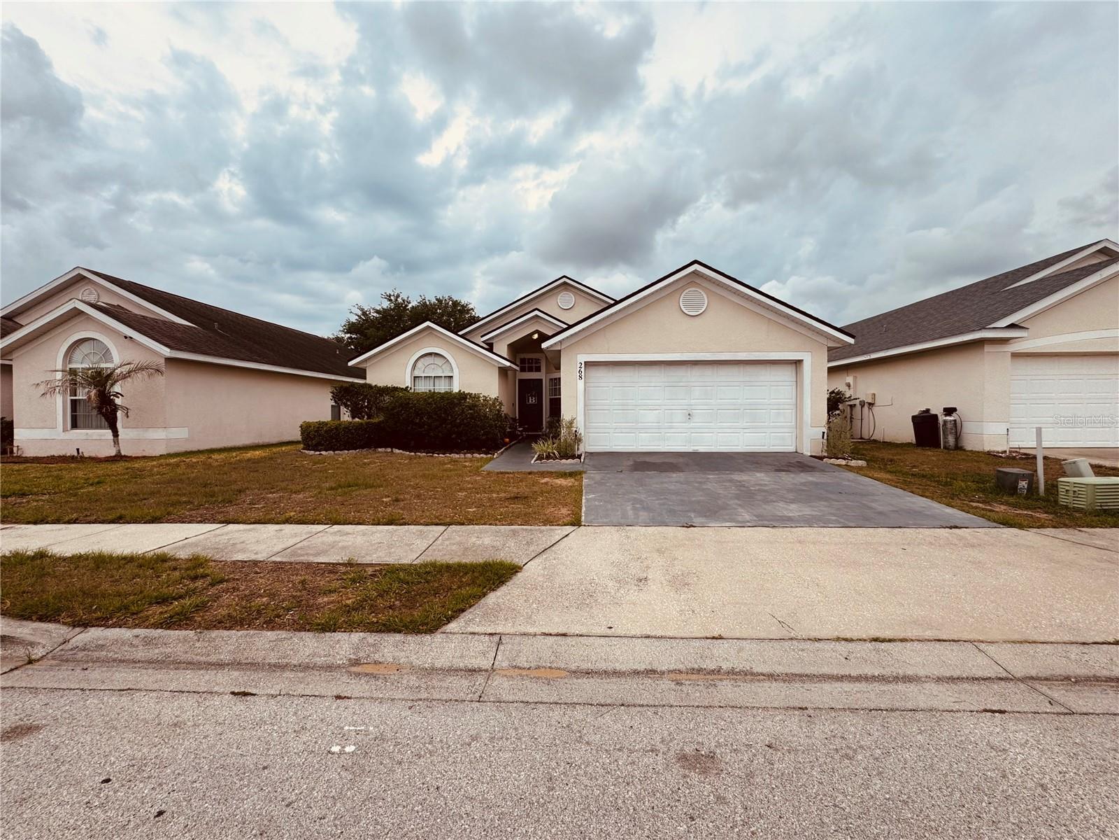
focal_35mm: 14
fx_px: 453
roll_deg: +0.3
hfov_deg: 102.1
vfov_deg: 85.7
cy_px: 420
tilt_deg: -1.0
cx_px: 560
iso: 40
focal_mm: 2.22
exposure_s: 1/968
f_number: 2.2
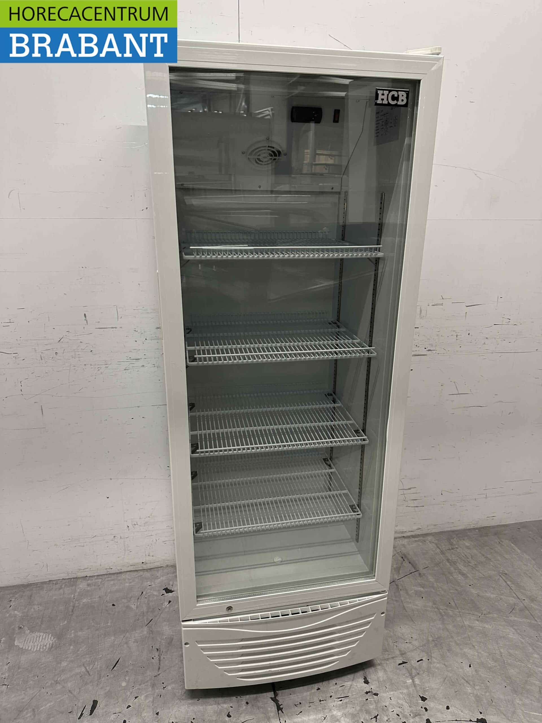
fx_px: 501
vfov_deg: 71.6
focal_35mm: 24
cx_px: 271
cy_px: 362
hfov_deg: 56.8
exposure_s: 1/50
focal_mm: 6.86
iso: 160
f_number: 1.78
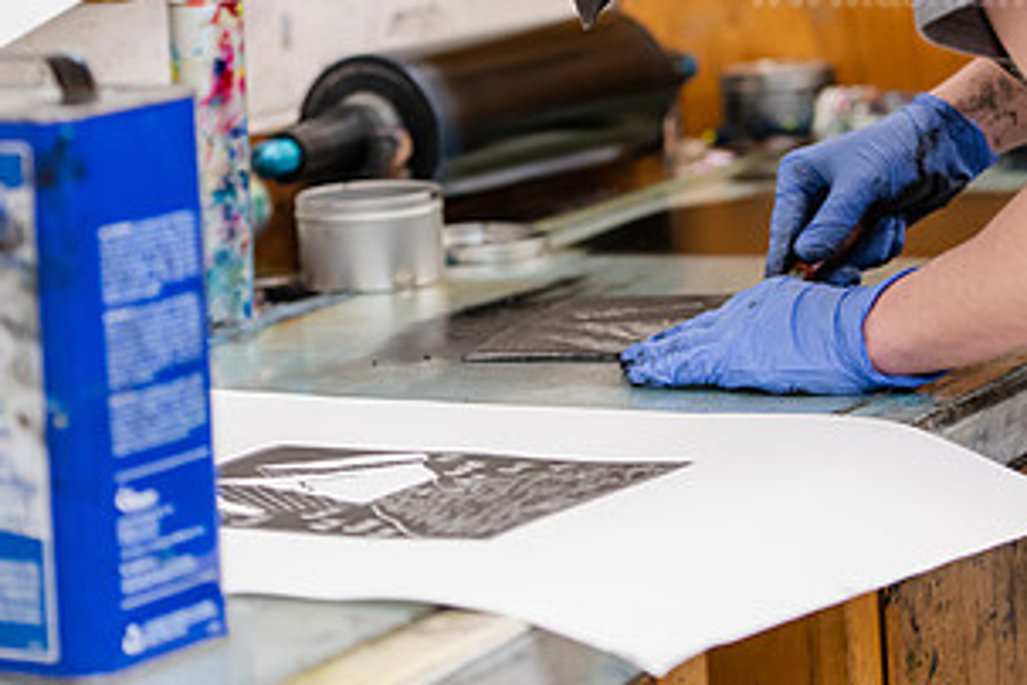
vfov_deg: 8.0
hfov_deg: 11.9
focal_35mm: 172
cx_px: 593
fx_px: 4906
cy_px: 63
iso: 800
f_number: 3.2
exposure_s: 1/200
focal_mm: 90
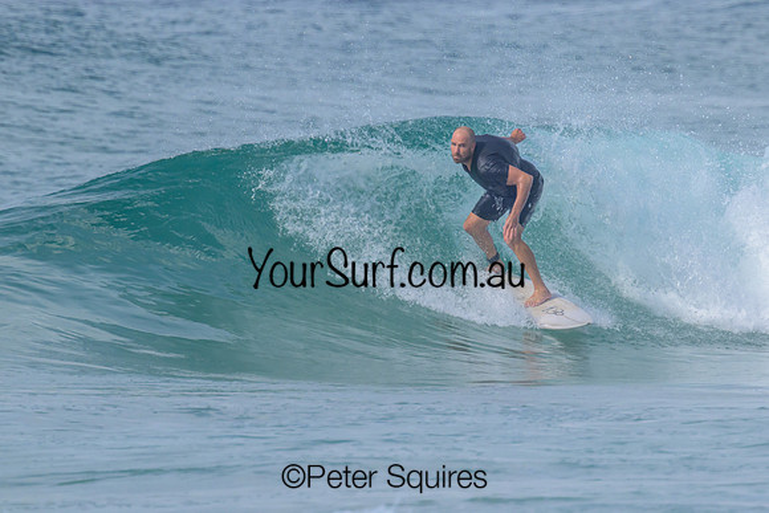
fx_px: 22290
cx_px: 501
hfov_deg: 2.0
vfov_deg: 1.3
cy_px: 193
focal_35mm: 1043
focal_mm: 800
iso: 800
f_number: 11
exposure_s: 1/2000
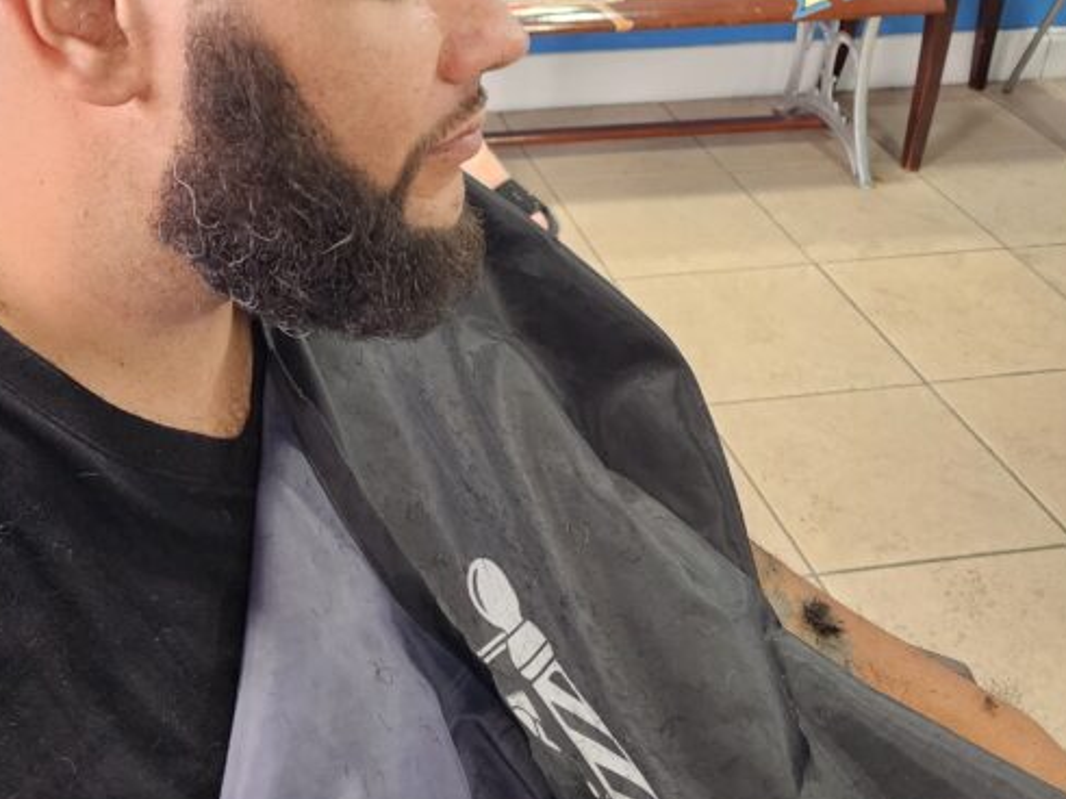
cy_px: 102
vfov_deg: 29.2
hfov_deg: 39.1
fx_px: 1478
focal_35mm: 48
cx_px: 332
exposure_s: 1/120
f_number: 1.8
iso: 320
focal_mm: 6.4
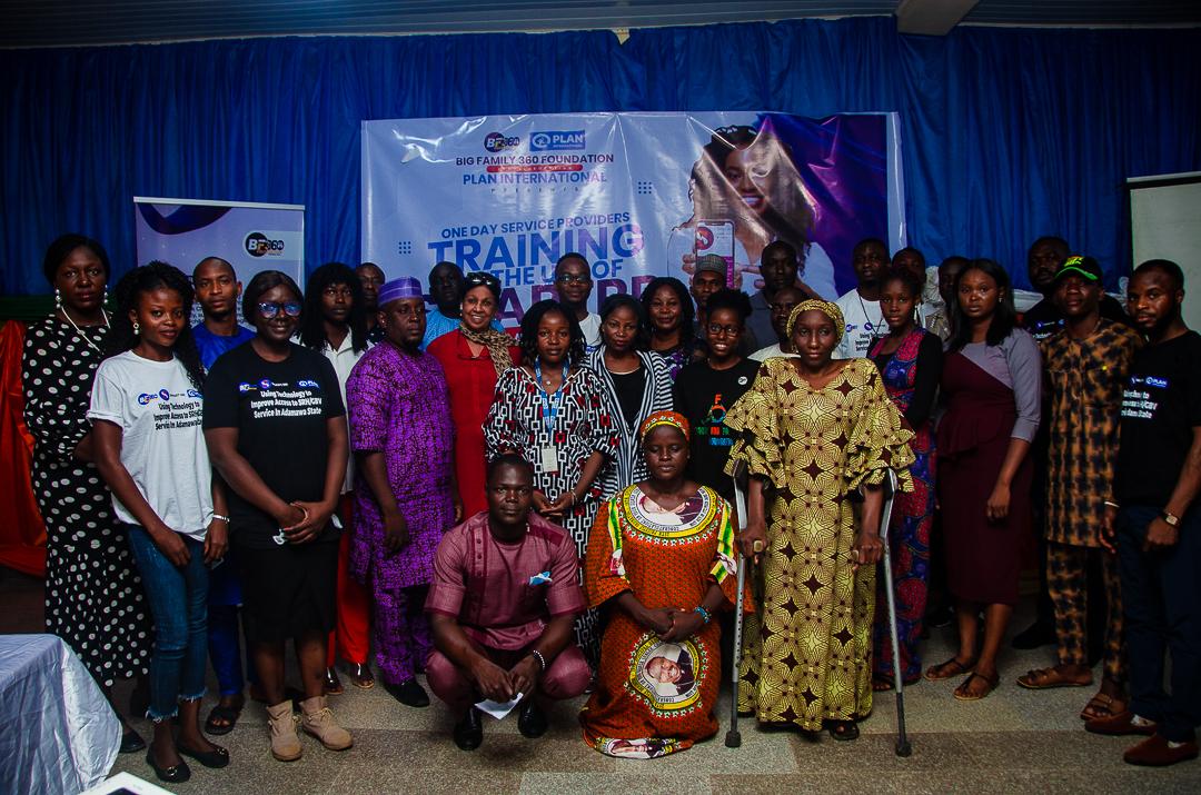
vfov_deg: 47.7
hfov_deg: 67.5
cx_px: 600
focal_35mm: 27
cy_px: 398
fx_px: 899
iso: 400
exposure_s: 1/125
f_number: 3.5
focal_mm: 18
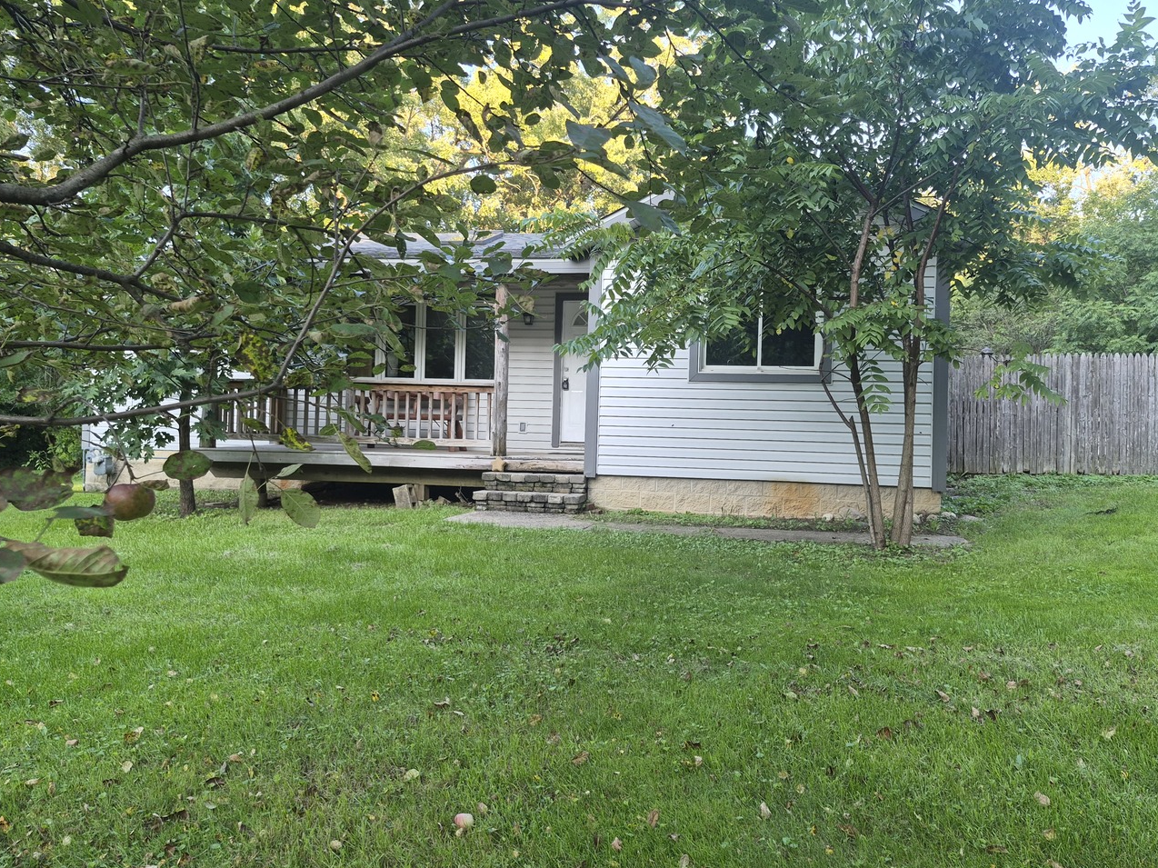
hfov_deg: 67.2
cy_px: 417
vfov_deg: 53.0
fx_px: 870
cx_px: 626
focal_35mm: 26
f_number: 1.8
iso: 80
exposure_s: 1/180
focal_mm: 5.4
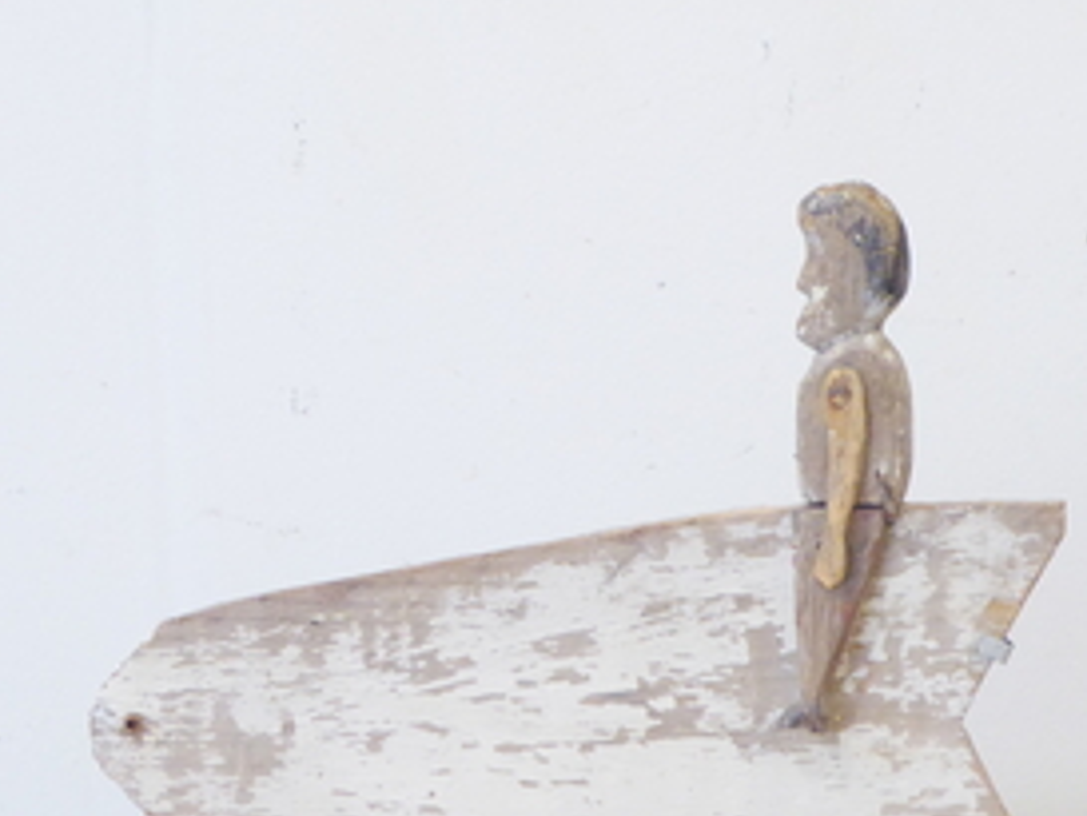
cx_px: 565
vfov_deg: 16.6
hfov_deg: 22.2
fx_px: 2765
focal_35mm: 88
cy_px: 689
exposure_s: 1/20
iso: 400
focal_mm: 7.2
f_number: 3.8
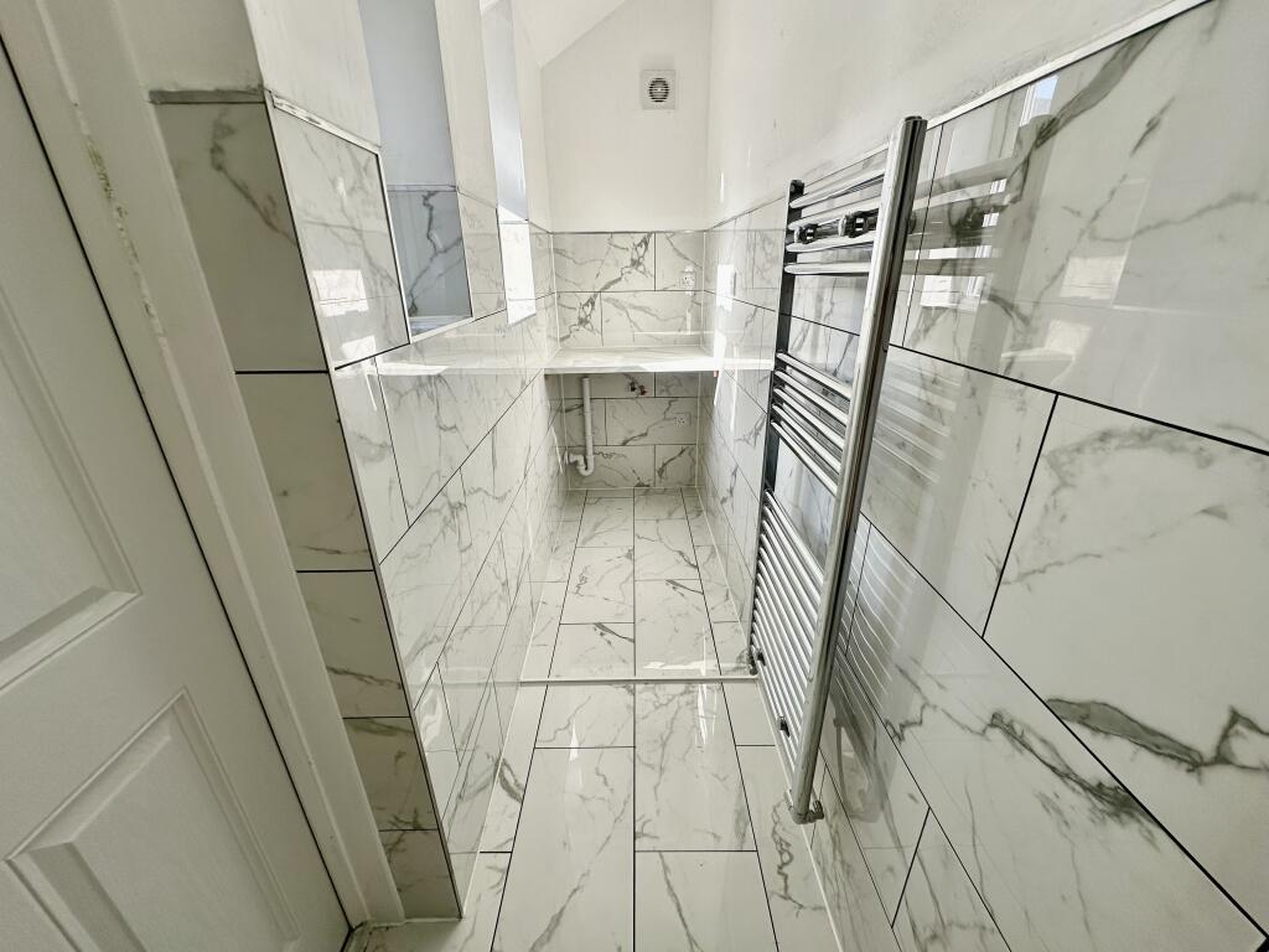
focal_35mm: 14
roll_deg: +1.0
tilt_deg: -22.4
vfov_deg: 85.7
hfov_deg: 102.1
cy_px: 476
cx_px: 634
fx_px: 513
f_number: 2.2
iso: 40
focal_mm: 2.22
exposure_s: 1/126
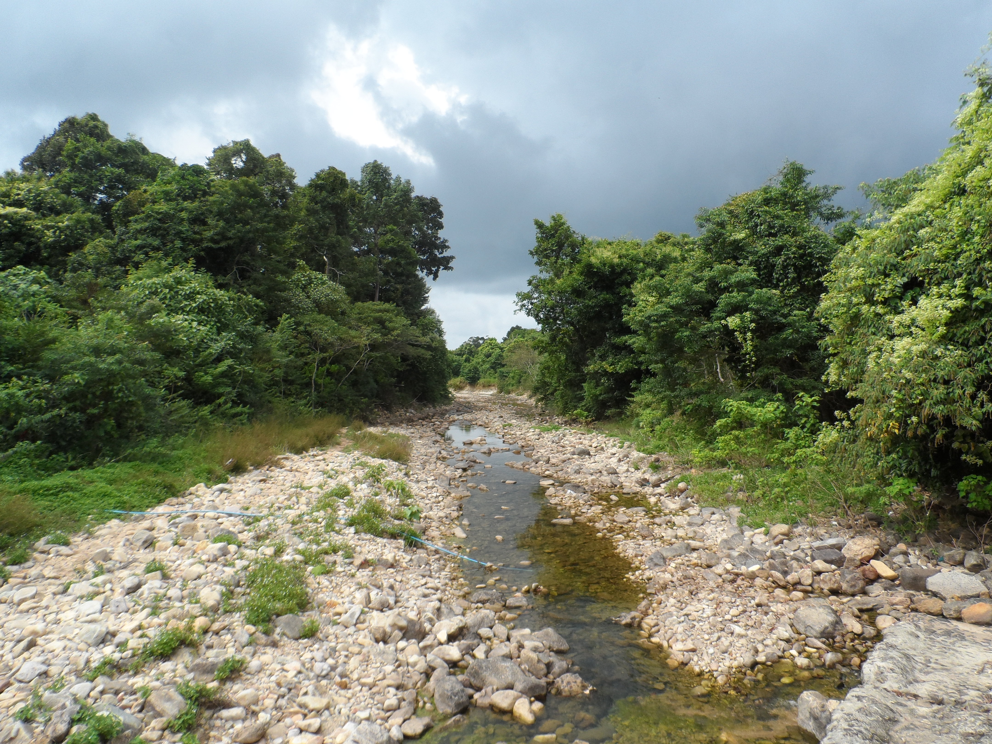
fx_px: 745
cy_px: 372
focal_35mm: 26
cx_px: 496
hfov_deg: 67.3
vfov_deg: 53.1
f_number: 3.2
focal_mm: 4.3
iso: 80
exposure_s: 1/500
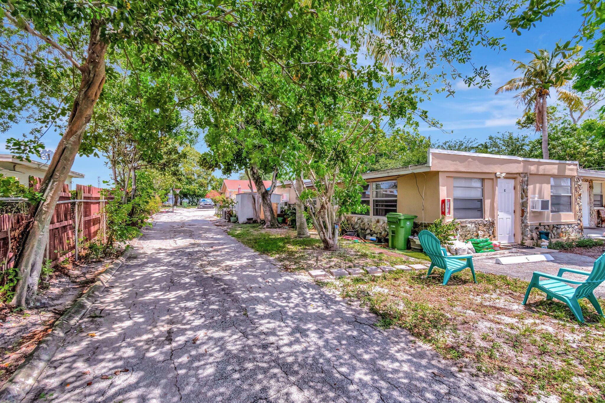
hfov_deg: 100.4
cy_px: 202
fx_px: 252
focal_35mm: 15
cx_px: 302
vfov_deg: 77.3
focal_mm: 10
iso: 1100
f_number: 8
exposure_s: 1/2000
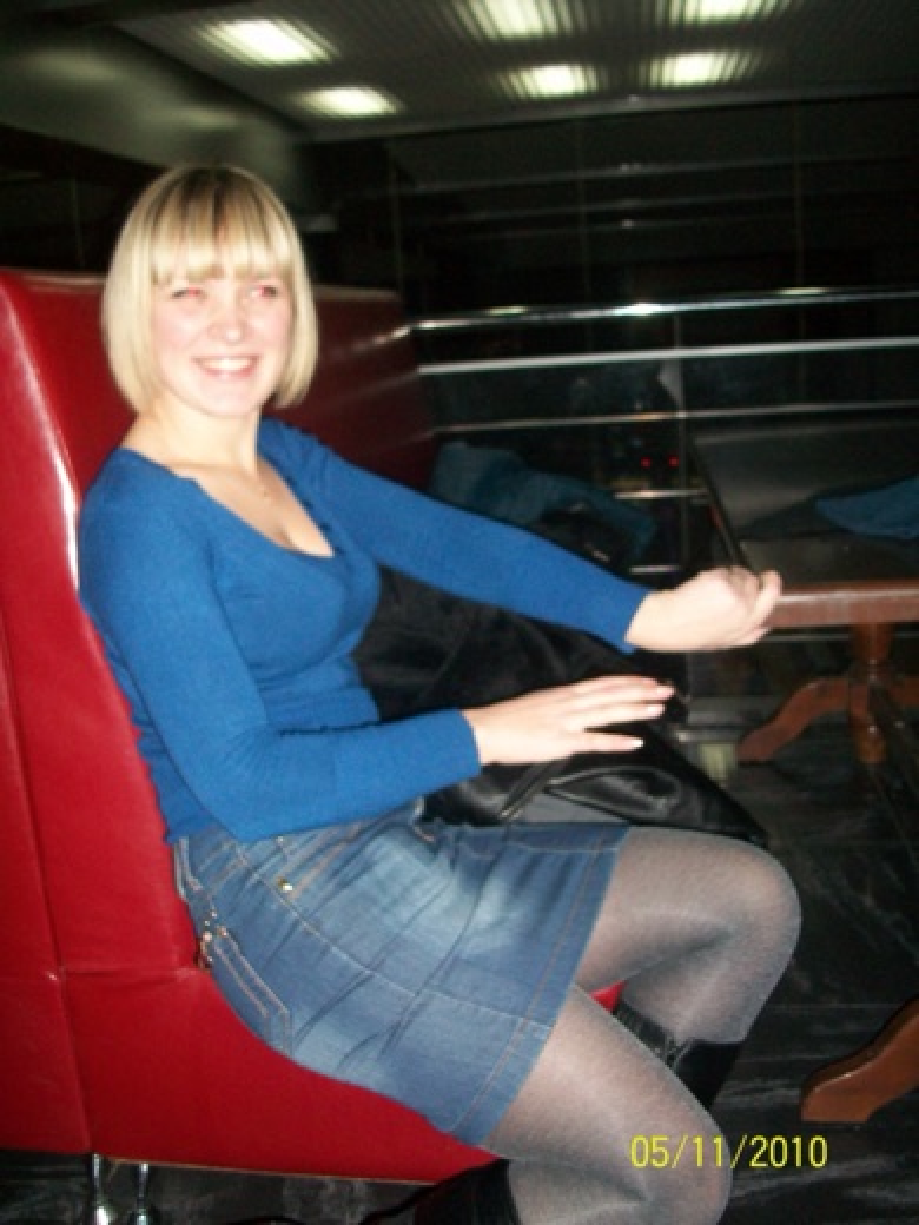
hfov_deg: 41.8
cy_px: 612
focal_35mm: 34
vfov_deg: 54.0
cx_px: 460
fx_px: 1204
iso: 160
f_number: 2.8
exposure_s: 1/60
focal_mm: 5.7
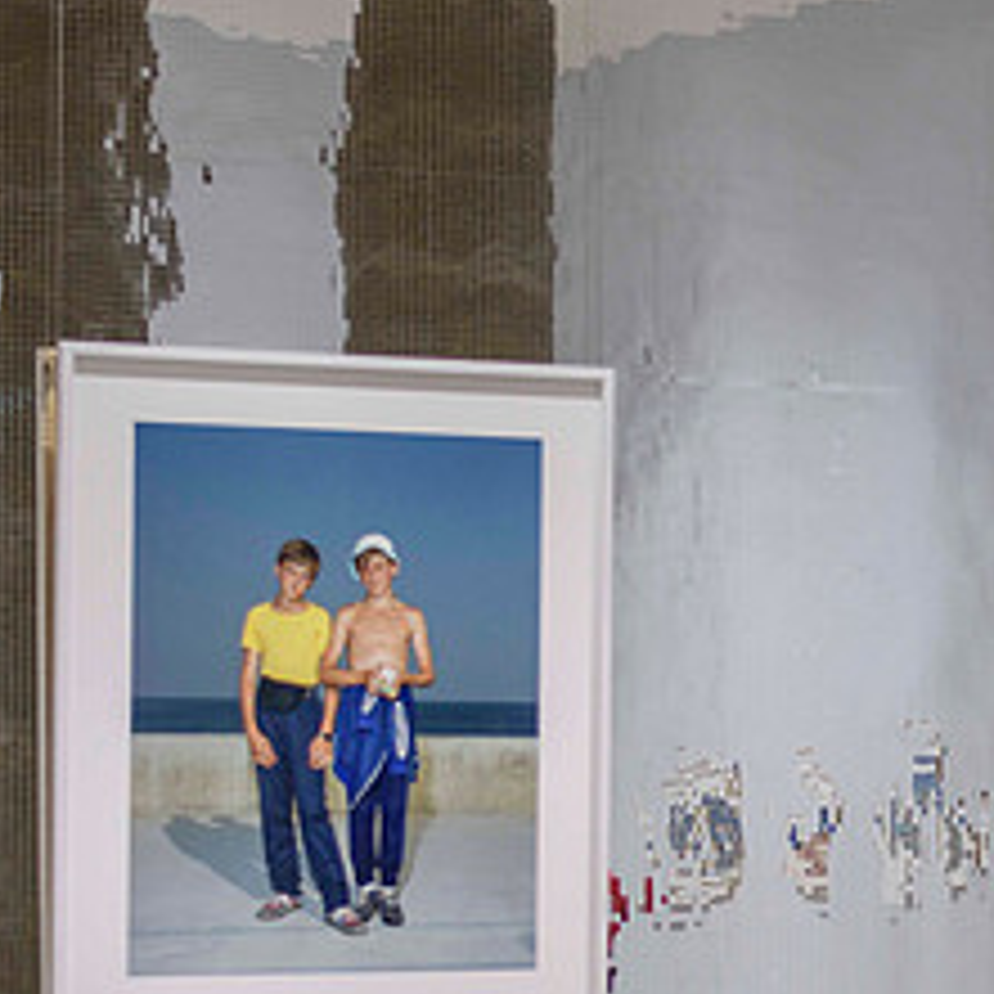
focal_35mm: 131
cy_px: 702
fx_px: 4256
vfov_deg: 13.3
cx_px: 919
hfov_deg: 13.2
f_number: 1.8
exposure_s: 1/100
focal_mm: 50
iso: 160
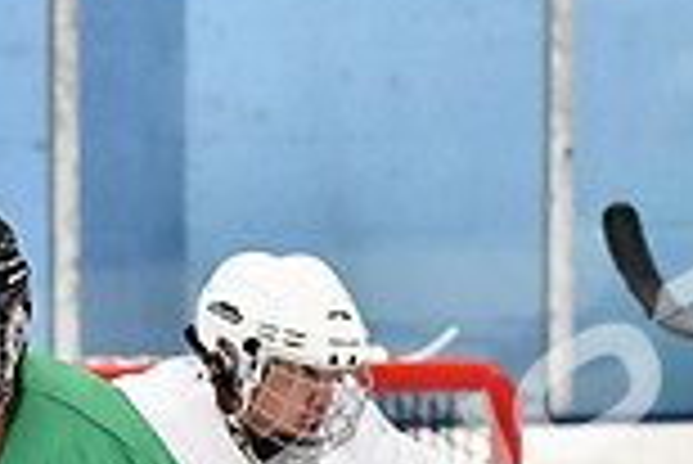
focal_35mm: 736
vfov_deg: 1.9
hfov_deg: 2.8
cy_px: 732
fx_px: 14181
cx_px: -68
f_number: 2.8
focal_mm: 130
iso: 6400
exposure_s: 1/1600
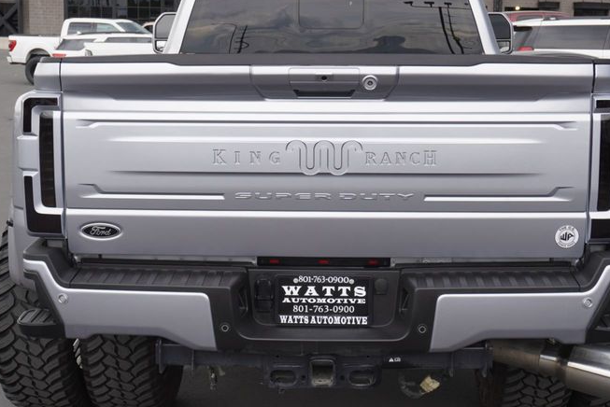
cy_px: 196
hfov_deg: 34.0
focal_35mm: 59
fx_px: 996
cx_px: 300
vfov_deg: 23.1
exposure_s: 1/125
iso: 100
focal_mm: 25
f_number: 6.3
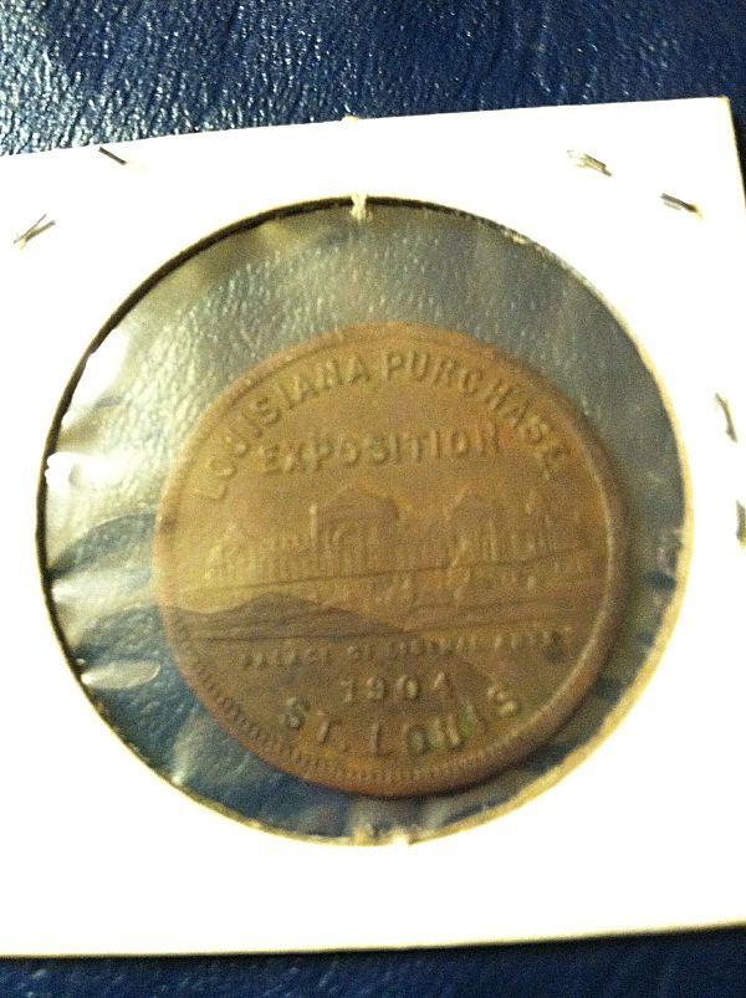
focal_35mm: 35
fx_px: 1008
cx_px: 373
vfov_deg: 52.7
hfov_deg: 40.6
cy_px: 499
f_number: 2.8
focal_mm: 3.85
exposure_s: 1/15
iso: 500
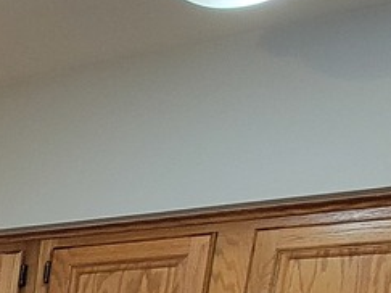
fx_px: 869
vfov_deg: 14.8
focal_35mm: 77
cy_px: 626
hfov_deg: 17.2
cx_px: -422
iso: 320
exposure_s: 1/40
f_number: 2.2
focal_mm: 2.2
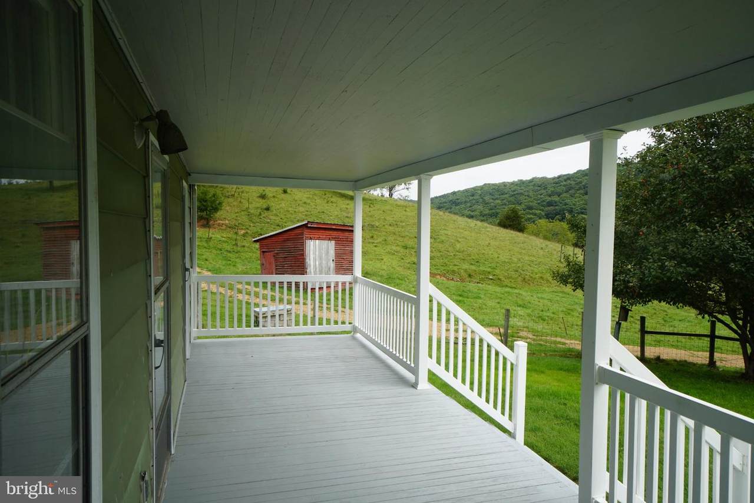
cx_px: 377
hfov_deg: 77.3
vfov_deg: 56.1
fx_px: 471
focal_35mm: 22
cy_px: 252
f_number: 9
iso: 100
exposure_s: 1/100
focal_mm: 15
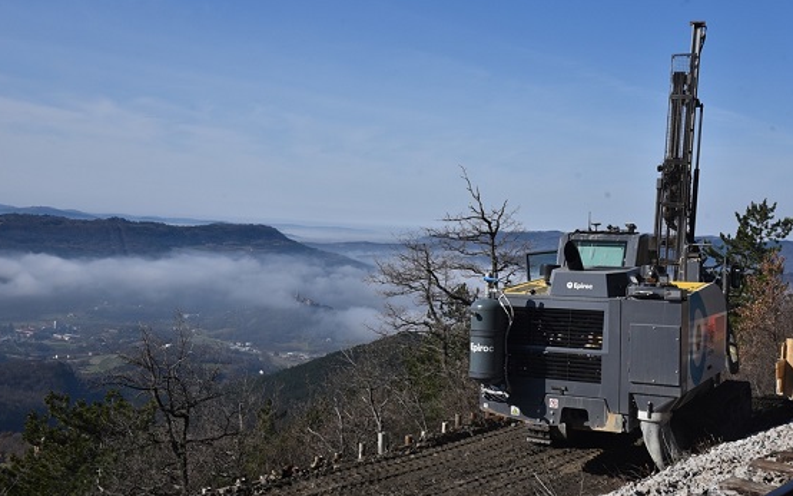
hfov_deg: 46.2
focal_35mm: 43
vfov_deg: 29.8
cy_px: 244
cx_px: 424
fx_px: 929
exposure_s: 1/500
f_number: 11
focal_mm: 38
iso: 200
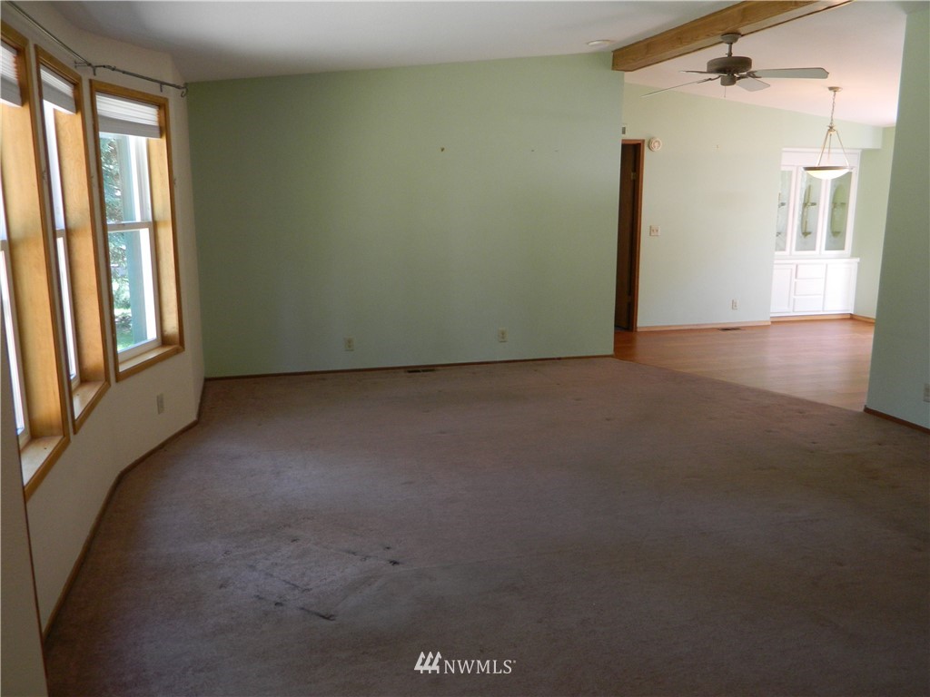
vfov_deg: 49.7
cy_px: 348
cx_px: 465
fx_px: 752
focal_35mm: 28
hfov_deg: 63.4
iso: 140
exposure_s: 1/30
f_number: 3.2
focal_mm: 5.1
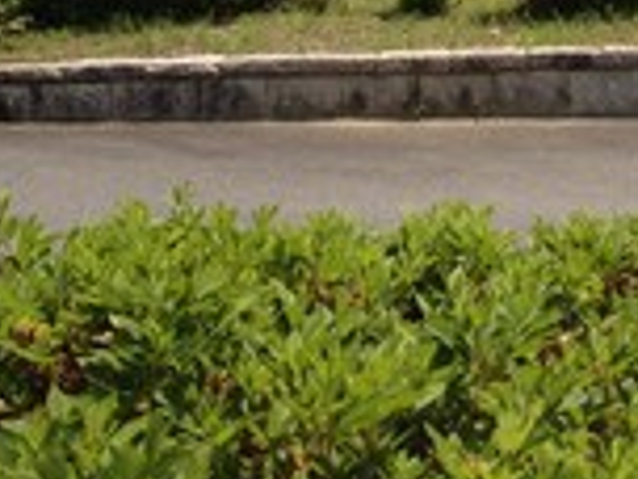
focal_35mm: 115
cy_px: -250
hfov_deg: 16.7
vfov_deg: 12.2
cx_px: 646
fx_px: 2120
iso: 50
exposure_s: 1/1416
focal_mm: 4.28
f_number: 2.4
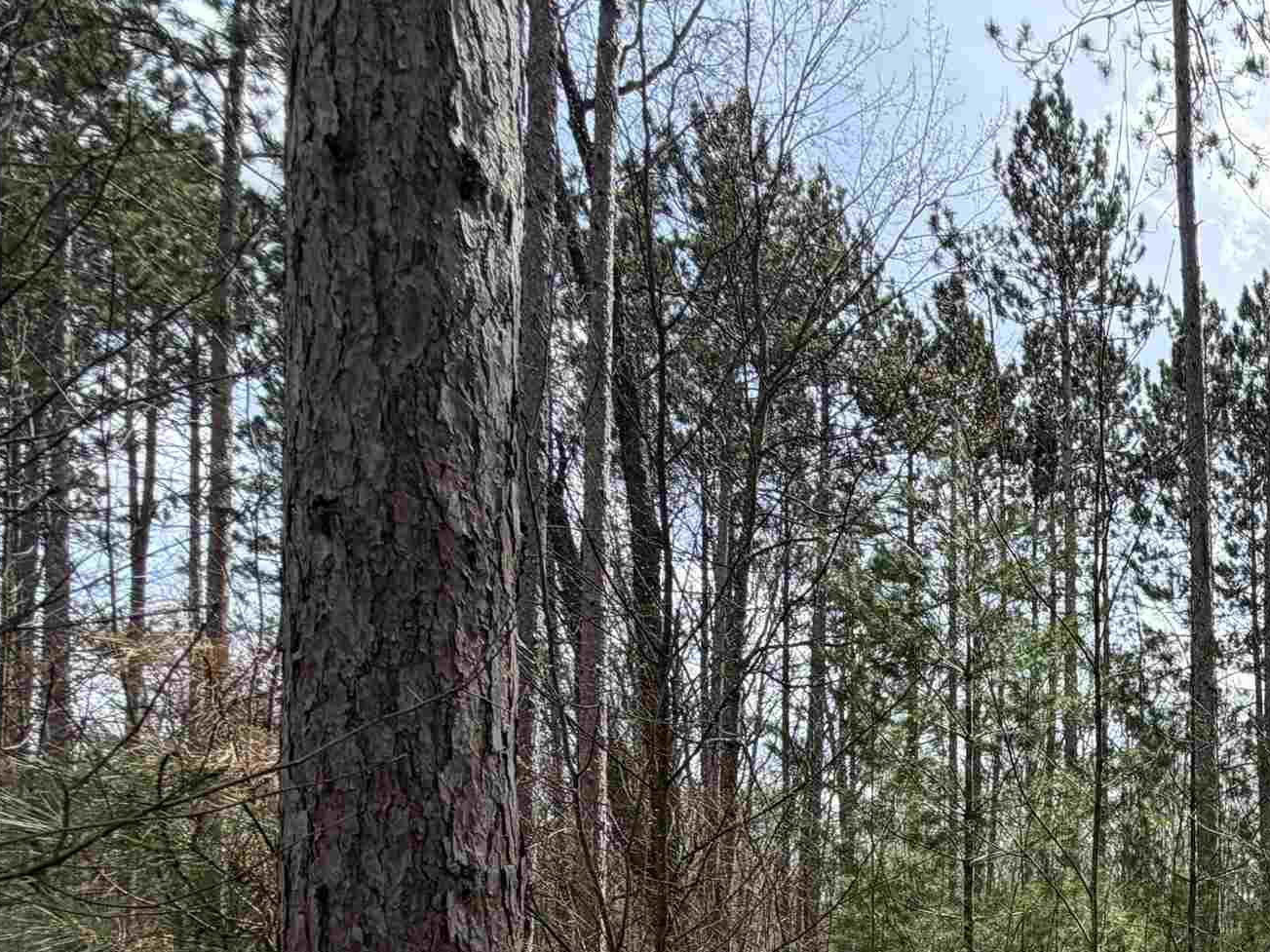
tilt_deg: +2.9
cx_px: 1437
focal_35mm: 33
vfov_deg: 37.2
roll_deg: +0.1
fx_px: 1211
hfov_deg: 42.0
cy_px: 1006
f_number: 2.2
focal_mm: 2.22
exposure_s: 1/502
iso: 40
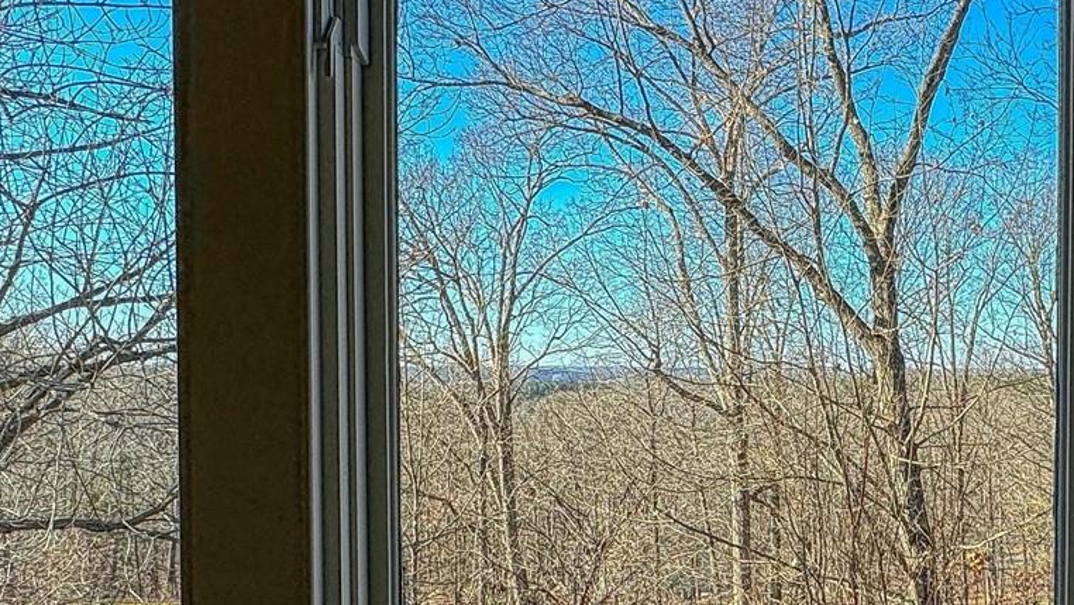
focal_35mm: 41
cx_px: 723
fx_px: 1168
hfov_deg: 48.5
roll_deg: +0.0
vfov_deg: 28.8
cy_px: 403
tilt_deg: -2.3
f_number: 2.2
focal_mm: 2.2
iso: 40
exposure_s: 1/646
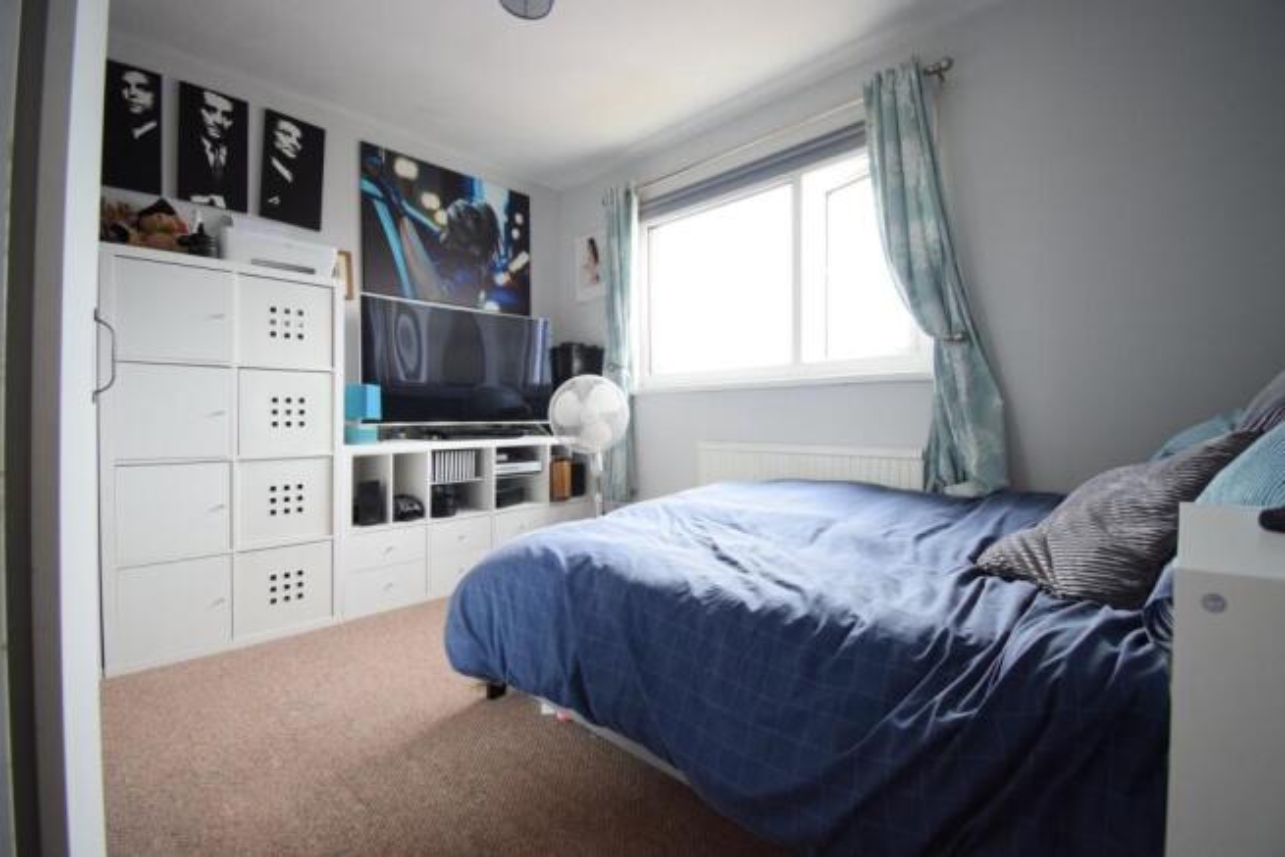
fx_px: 536
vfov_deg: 77.4
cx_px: 642
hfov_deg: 100.4
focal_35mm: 15
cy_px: 428
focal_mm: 10
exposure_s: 1/60
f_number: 4.5
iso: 1800
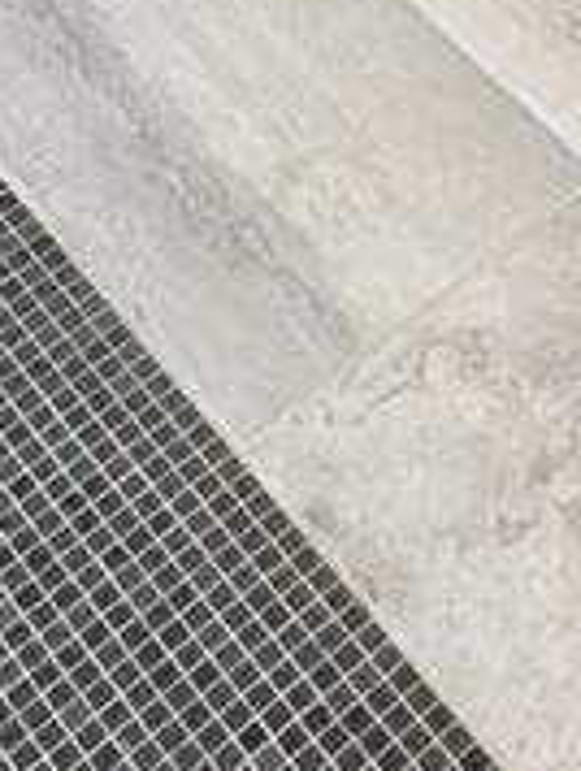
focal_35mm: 104
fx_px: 2322
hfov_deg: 13.7
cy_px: -342
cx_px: 754
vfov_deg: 17.2
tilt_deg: -41.5
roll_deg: +2.6
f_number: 2.2
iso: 40
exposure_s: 1/15
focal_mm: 4.15
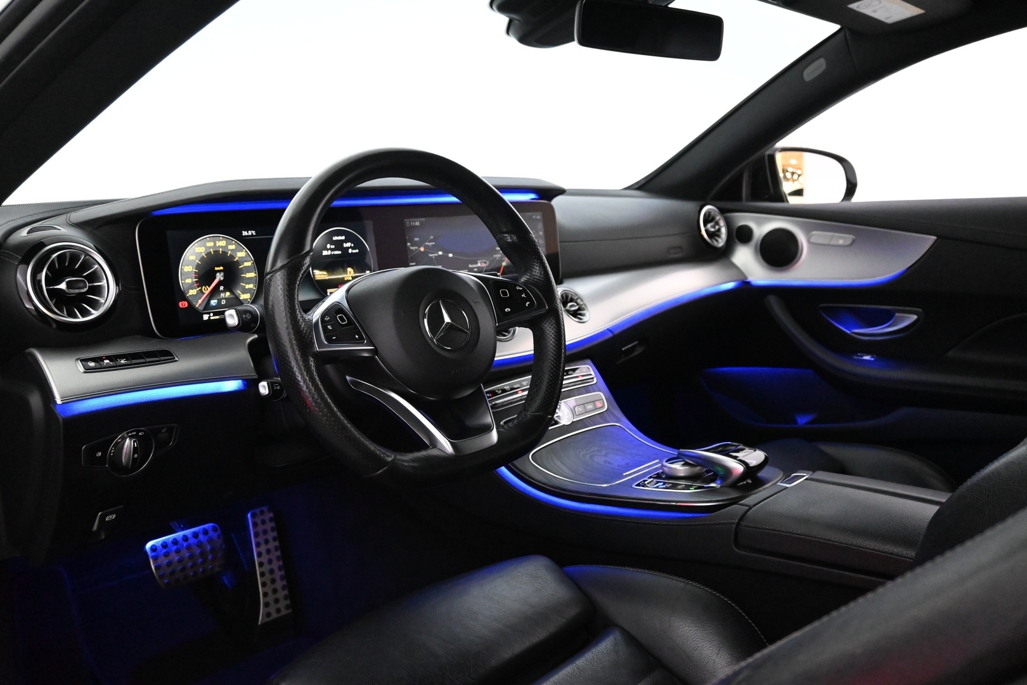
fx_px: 877
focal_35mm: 31
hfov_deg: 60.7
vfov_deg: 42.6
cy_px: 342
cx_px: 514
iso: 6400
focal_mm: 20.5
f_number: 4
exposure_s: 1/60
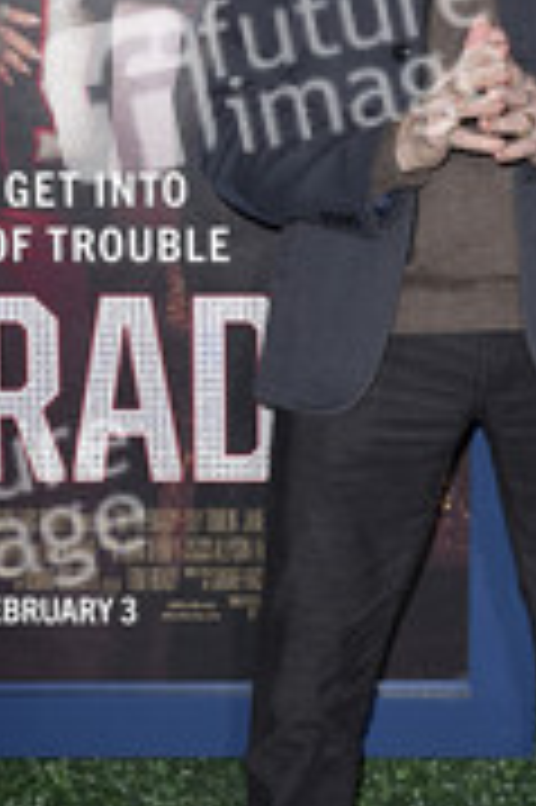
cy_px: 302
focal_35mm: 112
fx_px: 2506
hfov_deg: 12.2
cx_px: 408
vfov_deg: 18.2
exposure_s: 1/250
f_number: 6.3
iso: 500
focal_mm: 50
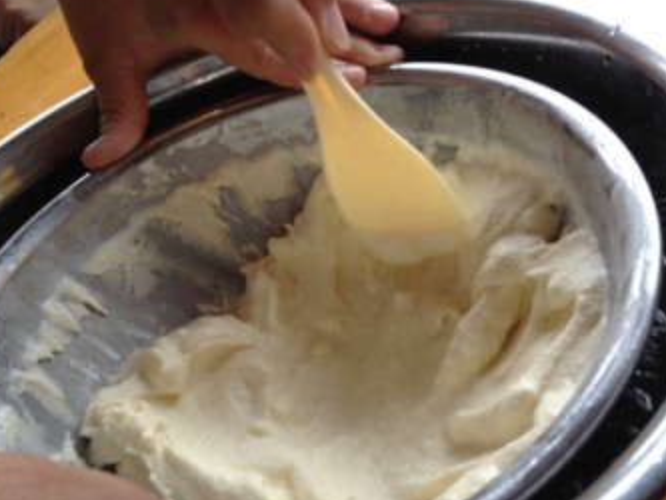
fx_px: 808
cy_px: 268
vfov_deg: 34.4
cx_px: 342
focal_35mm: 42
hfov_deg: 44.8
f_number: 2.4
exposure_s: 1/148
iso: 64
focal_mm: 4.28
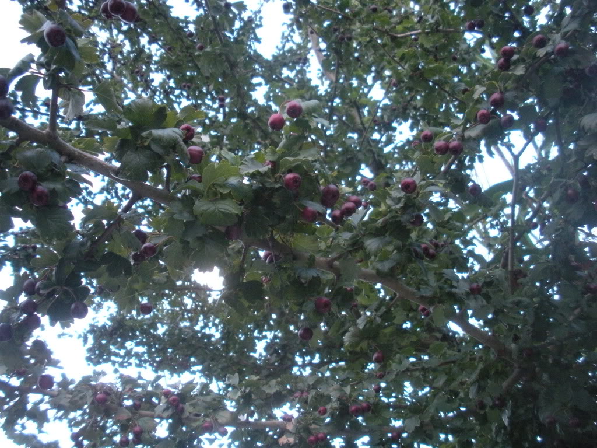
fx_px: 621
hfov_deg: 51.4
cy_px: 224
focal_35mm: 36
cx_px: 298
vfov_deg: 39.7
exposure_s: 1/59
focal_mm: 6.3
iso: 400
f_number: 3.5
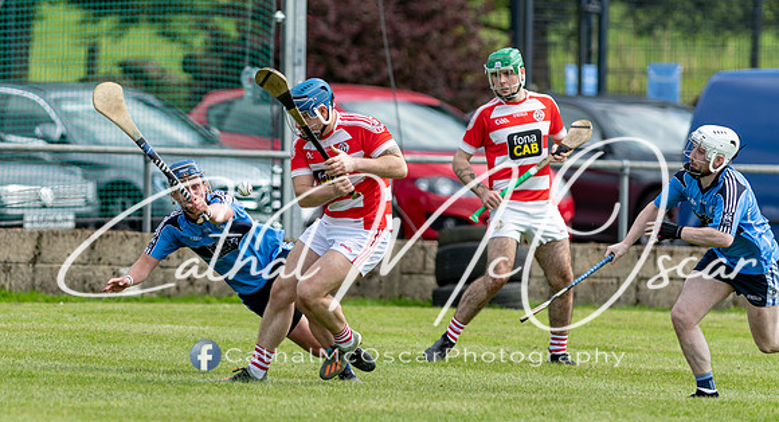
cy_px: 263
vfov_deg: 2.0
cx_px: 296
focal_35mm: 605
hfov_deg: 3.6
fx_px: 12384
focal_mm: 300
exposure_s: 1/1600
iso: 125
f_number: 2.8
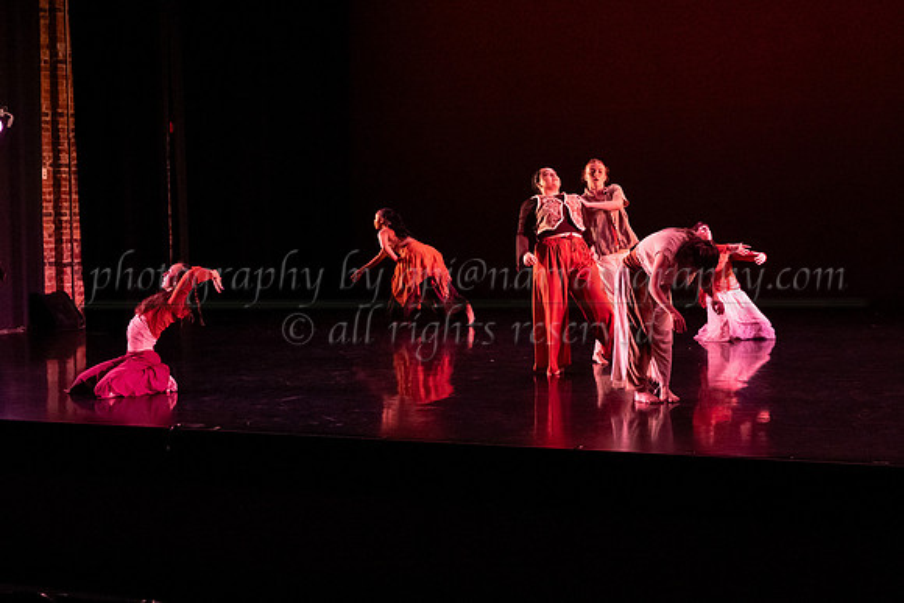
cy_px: 252
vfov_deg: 24.3
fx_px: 1399
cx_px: 527
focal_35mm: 56
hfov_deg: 35.7
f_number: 4
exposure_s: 1/400
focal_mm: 42
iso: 4000
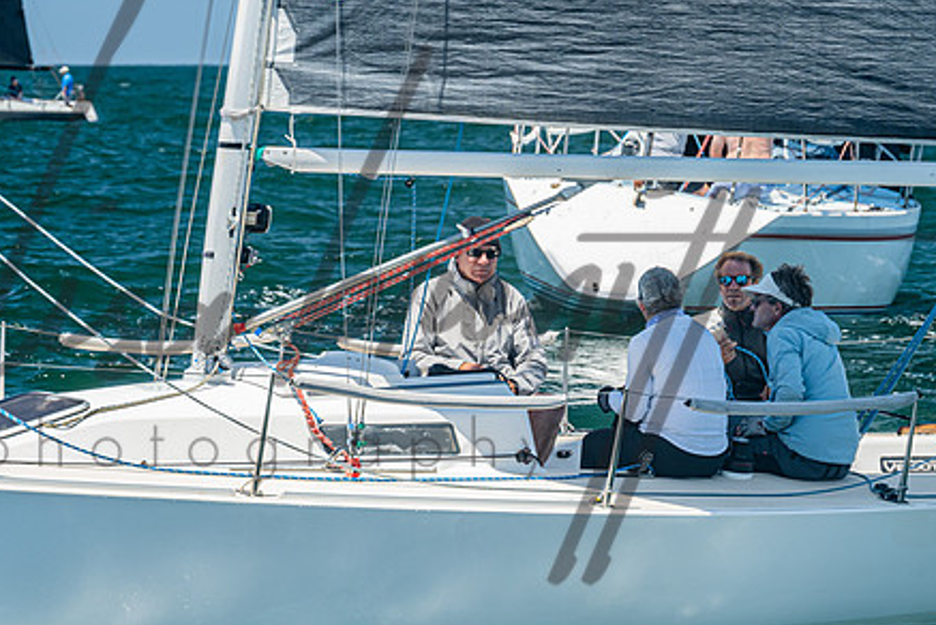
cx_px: 452
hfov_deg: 9.8
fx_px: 5437
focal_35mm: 209
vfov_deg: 6.6
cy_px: 365
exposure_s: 1/400
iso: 320
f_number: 6.3
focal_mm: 115
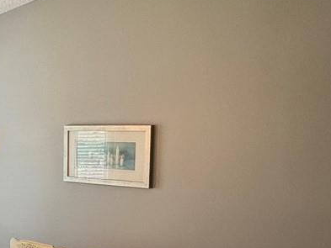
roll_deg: +0.9
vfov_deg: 25.1
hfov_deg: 31.5
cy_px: 209
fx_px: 545
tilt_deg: -9.0
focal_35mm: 57
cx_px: 7
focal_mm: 2.22
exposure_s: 1/120
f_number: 2.2
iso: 100
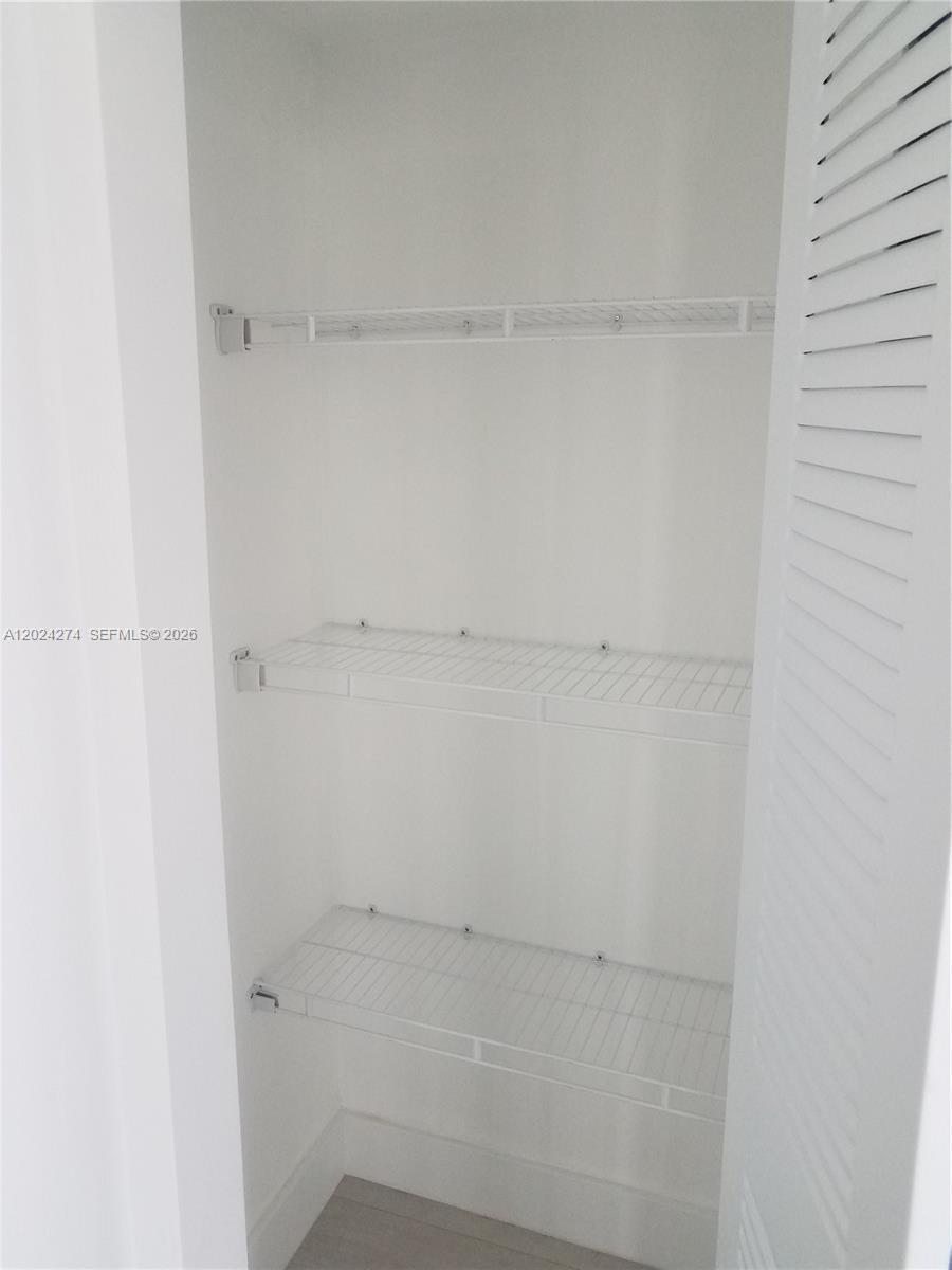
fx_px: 953
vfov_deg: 67.3
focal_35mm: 26
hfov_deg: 53.1
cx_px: 476
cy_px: 635
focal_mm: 4.2
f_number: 1.7
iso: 160
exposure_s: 1/60
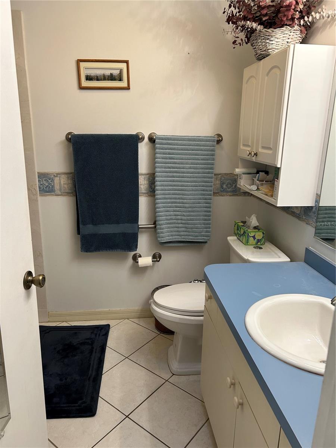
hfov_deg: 53.1
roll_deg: -0.5
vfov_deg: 67.3
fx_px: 336
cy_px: 224
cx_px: 168
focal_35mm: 26
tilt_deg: -16.4
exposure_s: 1/120
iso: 125
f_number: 1.5
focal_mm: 5.7
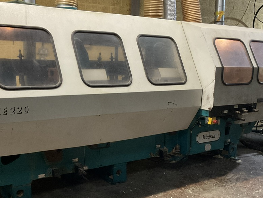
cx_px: 119
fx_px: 365
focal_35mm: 48
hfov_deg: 39.6
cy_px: 109
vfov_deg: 30.3
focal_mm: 3
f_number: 1.8
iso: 200
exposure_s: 1/50
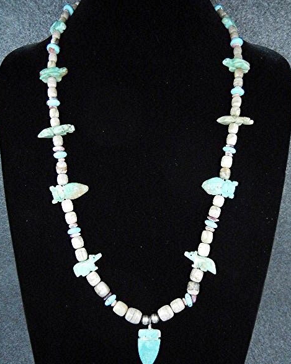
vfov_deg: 55.6
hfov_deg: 45.8
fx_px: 344
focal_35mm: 32
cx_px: 145
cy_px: 189
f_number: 3.5
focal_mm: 5.4
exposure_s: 1/30
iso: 800
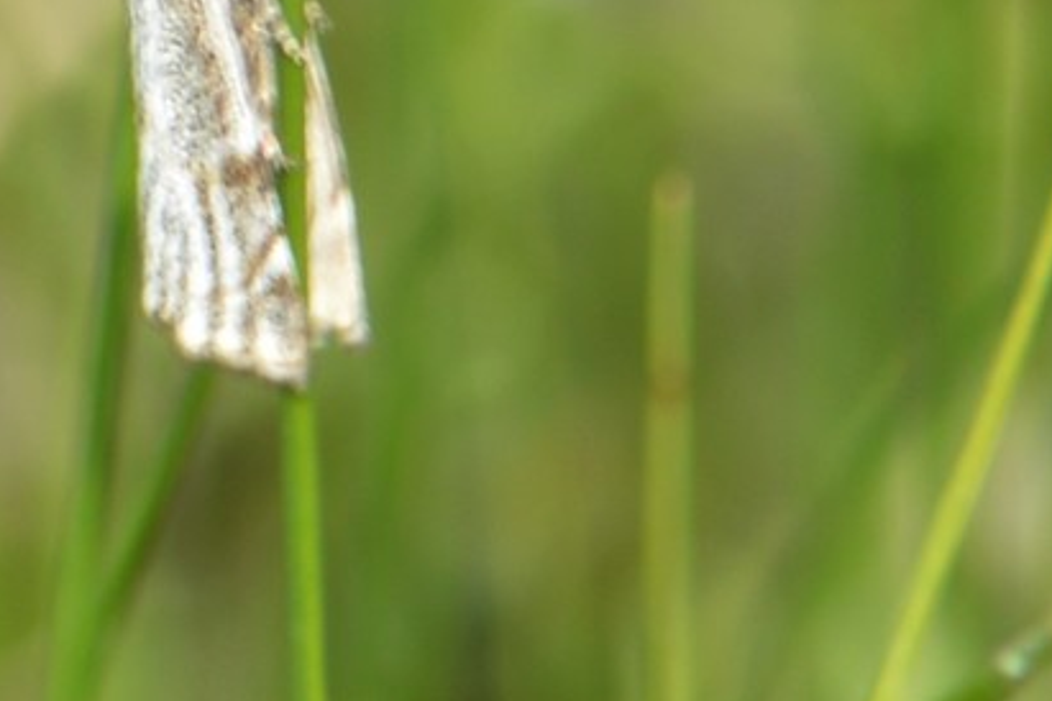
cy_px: -10
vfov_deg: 1.3
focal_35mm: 1051
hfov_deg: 2.0
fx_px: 30710
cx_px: 306
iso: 110
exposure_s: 1/125
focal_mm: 300
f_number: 8
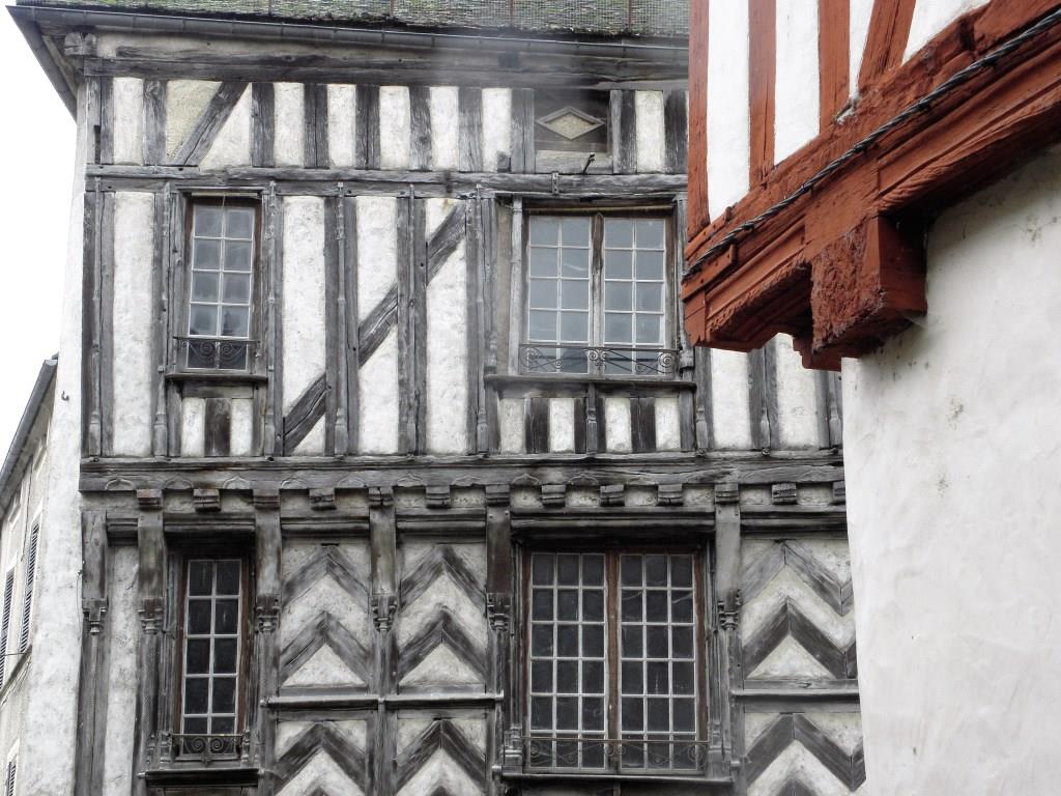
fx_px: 2207
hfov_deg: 27.0
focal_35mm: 72
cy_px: 398
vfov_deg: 20.4
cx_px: 530
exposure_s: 1/80
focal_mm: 12.97
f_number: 3.8
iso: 125
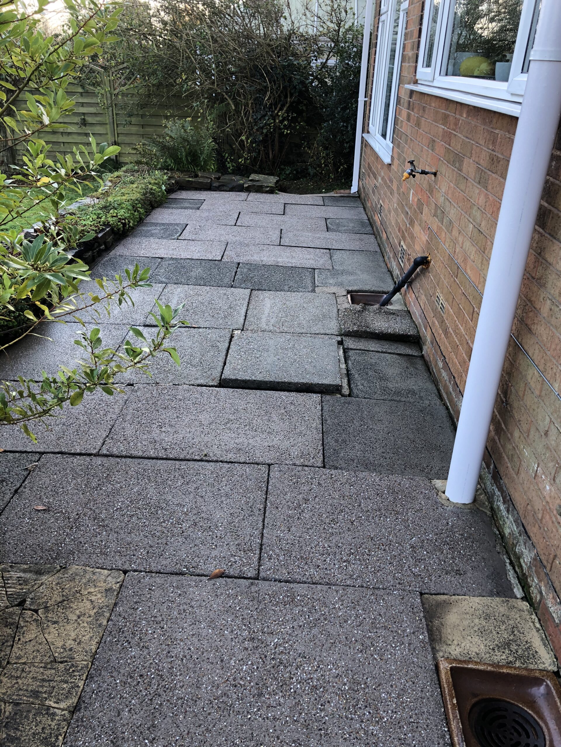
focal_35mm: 28
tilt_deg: -27.2
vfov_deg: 63.4
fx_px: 605
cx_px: 280
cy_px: 374
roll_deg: -2.5
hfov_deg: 49.7
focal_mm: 4
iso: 50
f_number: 1.8
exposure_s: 1/120
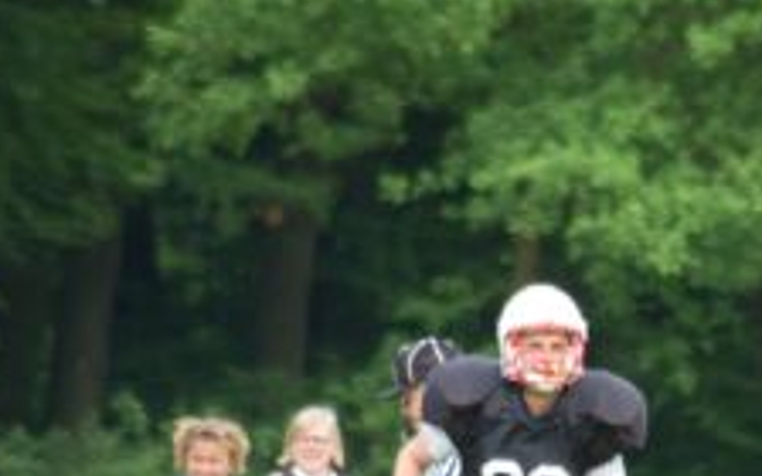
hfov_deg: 2.3
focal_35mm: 926
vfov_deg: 1.4
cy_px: 398
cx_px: 509
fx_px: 19230
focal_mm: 300
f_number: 5.6
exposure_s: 1/500
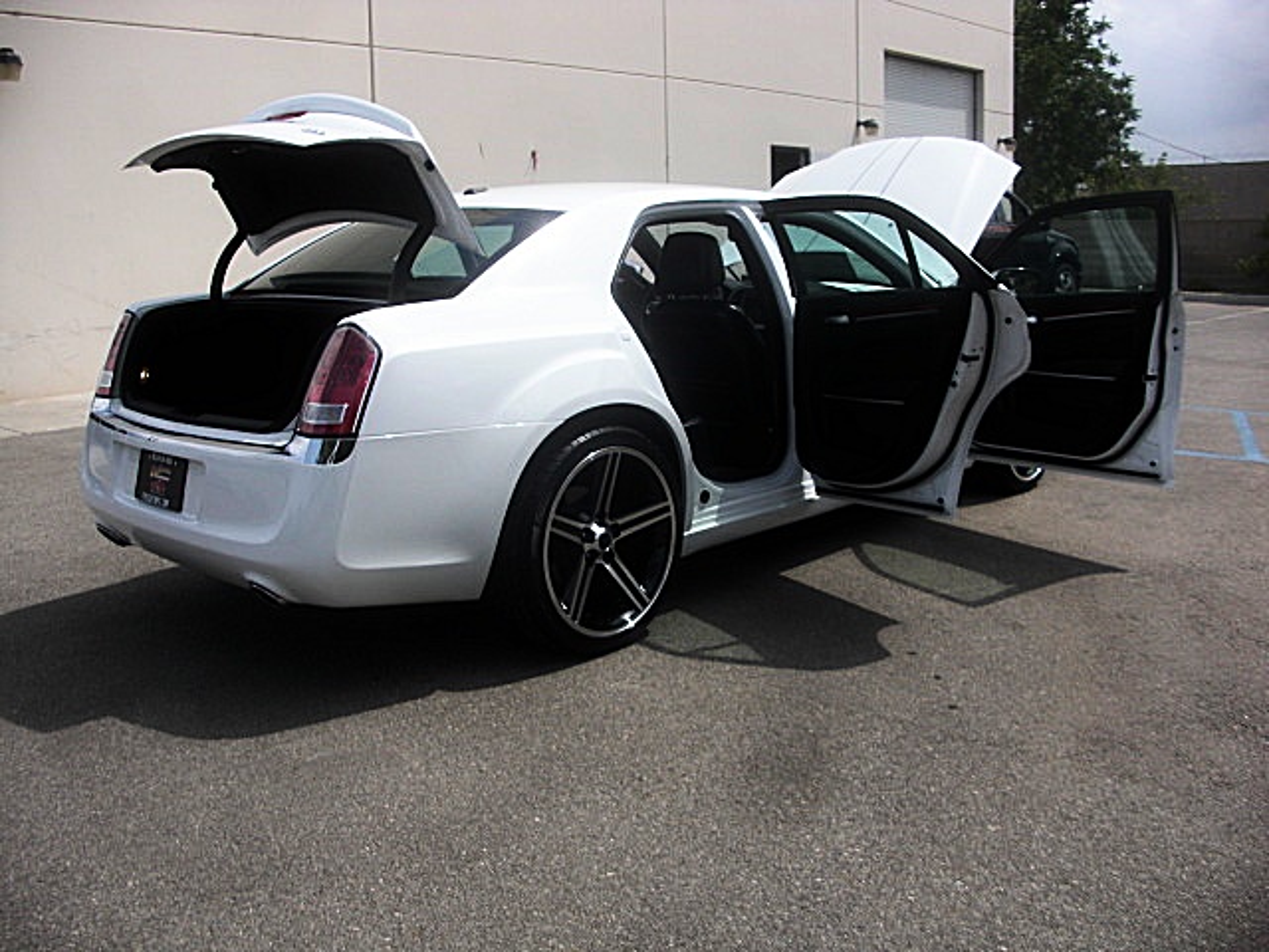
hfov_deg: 51.4
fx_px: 1320
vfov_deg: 39.7
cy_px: 476
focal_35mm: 36
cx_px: 634
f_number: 7.9
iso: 50
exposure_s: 1/160
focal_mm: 6.3
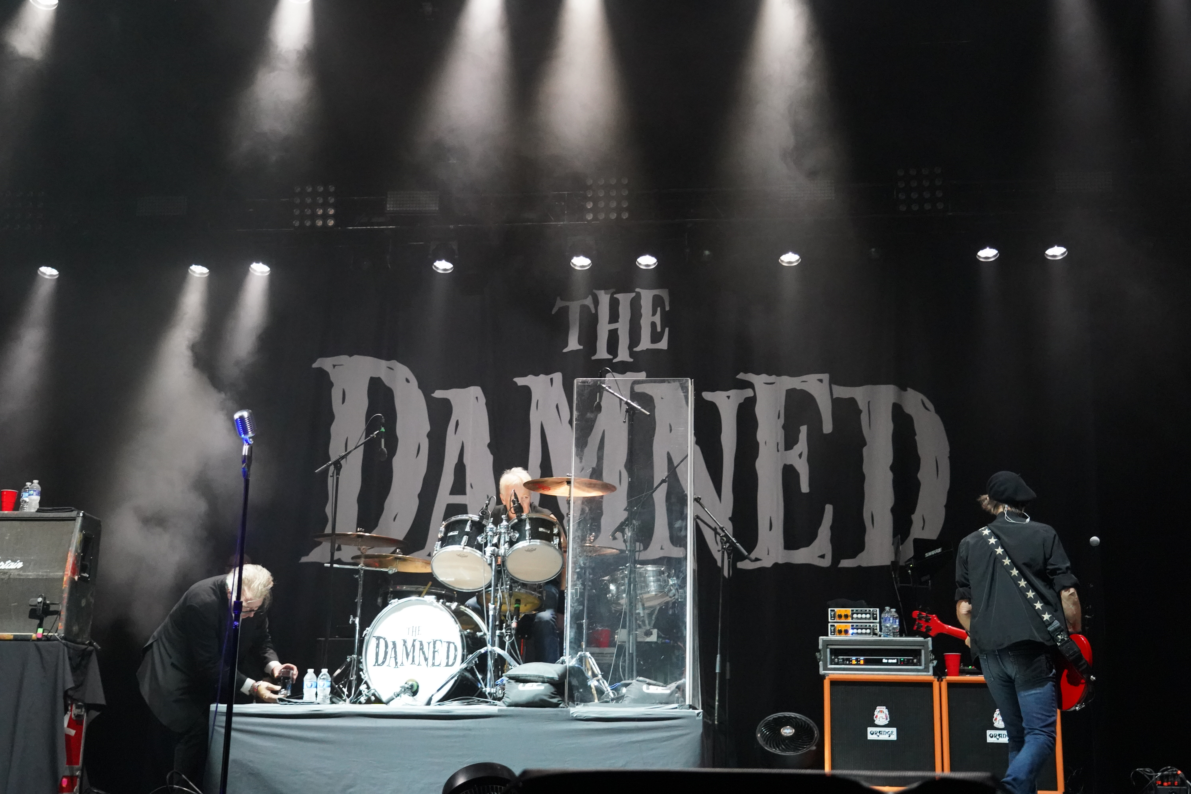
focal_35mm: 44
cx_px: 596
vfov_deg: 30.5
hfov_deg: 44.5
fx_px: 1456
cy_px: 397
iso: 12800
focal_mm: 44
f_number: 4
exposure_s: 1/80
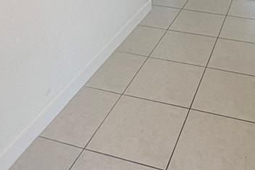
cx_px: 187
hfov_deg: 38.7
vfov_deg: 23.8
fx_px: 354
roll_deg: -1.9
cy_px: -51
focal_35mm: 50
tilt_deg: -13.9
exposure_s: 1/136
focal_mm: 2.22
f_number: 2.2
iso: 100
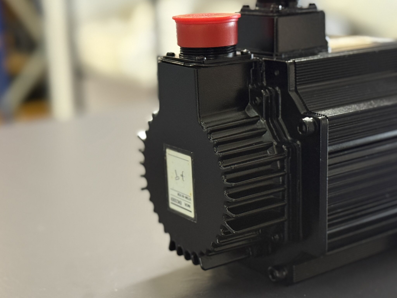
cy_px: 161
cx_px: 223
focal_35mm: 60
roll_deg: +1.4
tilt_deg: -15.6
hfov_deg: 32.1
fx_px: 688
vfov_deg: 24.4
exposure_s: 1/33
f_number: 1.78
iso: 400
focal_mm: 6.76
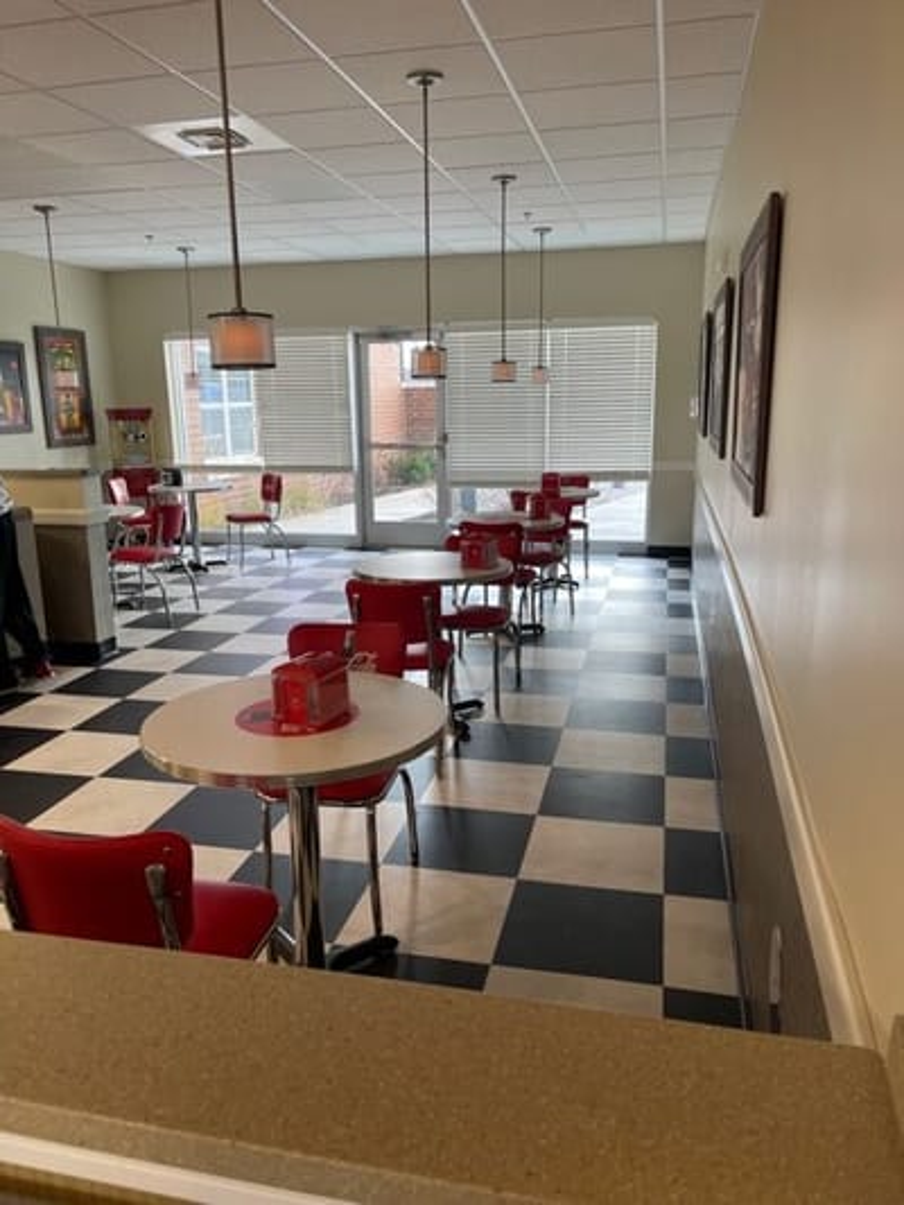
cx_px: 452
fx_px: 905
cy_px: 602
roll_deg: +0.1
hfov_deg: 53.1
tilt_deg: -13.8
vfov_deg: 67.3
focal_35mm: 26
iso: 64
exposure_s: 1/60
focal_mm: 5.1
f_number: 1.6
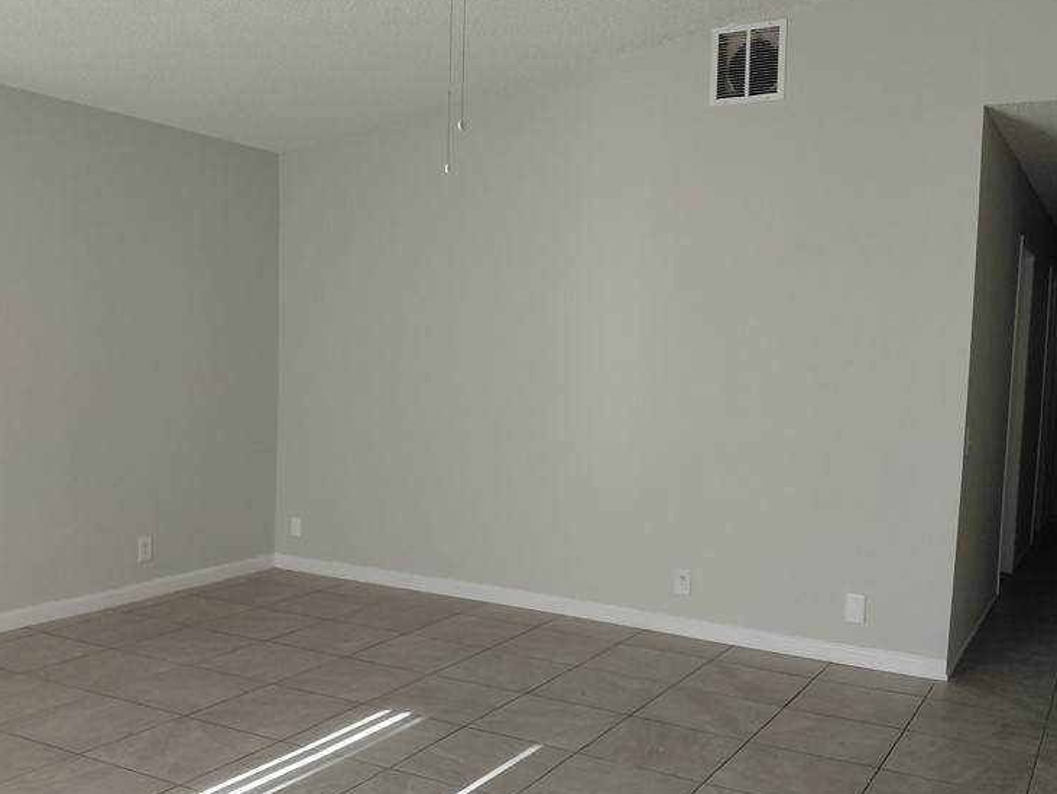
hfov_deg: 52.6
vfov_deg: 40.6
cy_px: 464
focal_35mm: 35
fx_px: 1069
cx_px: 552
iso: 64
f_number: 1.8
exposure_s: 1/120
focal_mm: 4.69
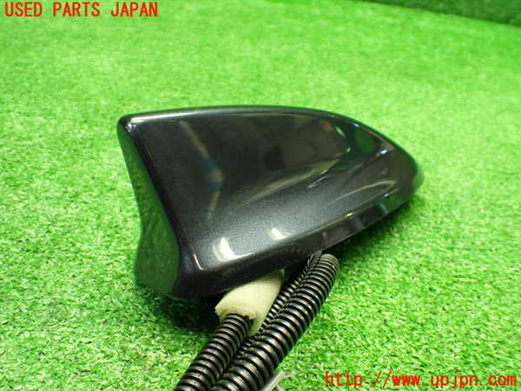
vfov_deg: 44.2
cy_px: 196
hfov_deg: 56.8
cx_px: 260
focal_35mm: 32
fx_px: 482
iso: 800
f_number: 2.4
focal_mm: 5.79
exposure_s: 1/60
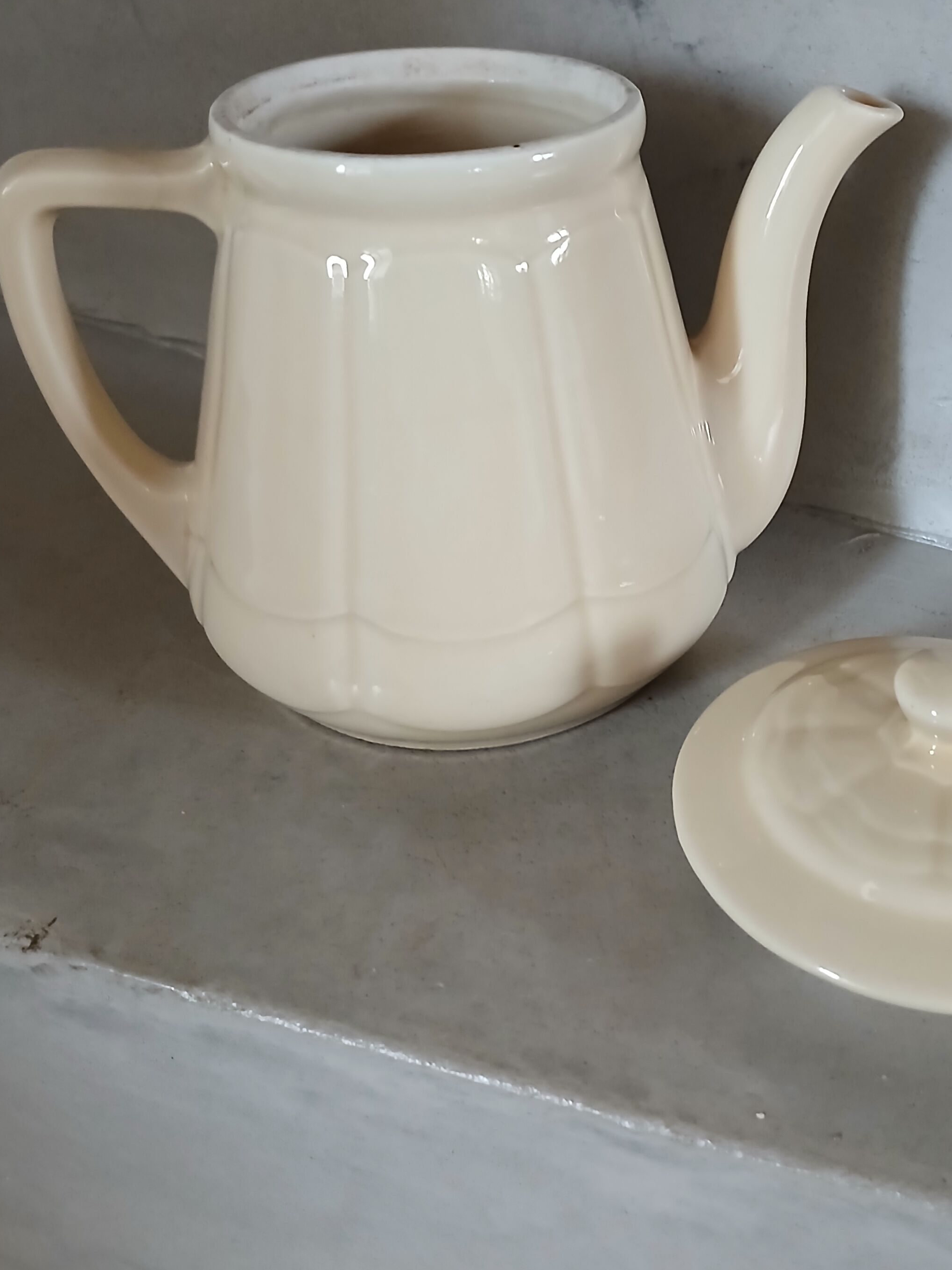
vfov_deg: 47.5
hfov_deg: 36.4
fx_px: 1430
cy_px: 492
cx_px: 651
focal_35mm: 39
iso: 500
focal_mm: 3.98
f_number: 1.8
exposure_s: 1/25
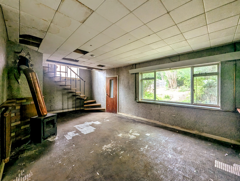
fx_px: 90
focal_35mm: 13
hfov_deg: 106.1
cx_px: 120
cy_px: 90
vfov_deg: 90.1
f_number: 2.2
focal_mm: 1.95
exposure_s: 1/23.8
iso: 49
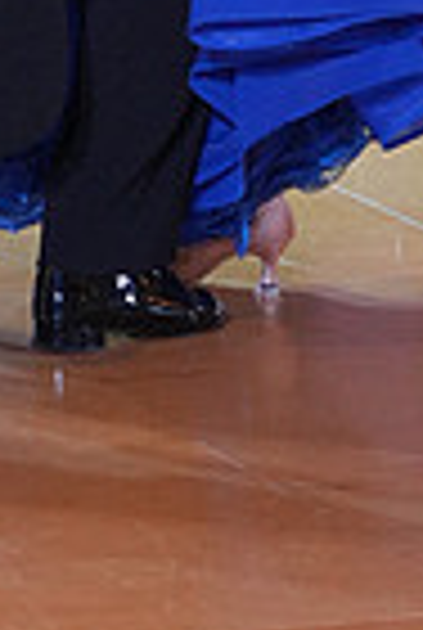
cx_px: -2
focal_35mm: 413
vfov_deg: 4.9
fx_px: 7243
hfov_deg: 3.3
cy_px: -410
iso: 2500
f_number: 4
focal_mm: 100
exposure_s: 1/400
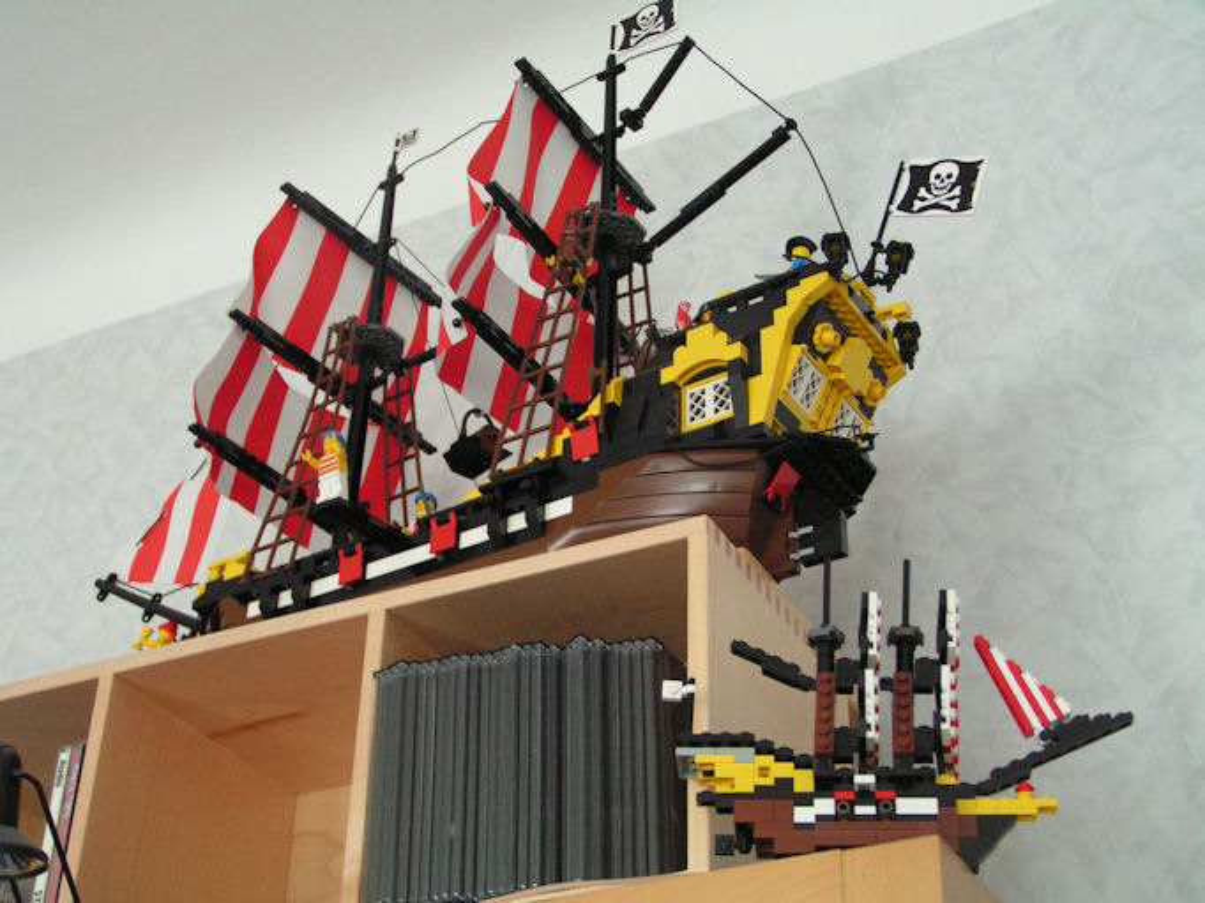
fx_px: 1775
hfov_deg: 37.5
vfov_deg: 28.5
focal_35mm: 51
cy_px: 452
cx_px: 602
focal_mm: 8.6
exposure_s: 1/25
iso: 200
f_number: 3.2
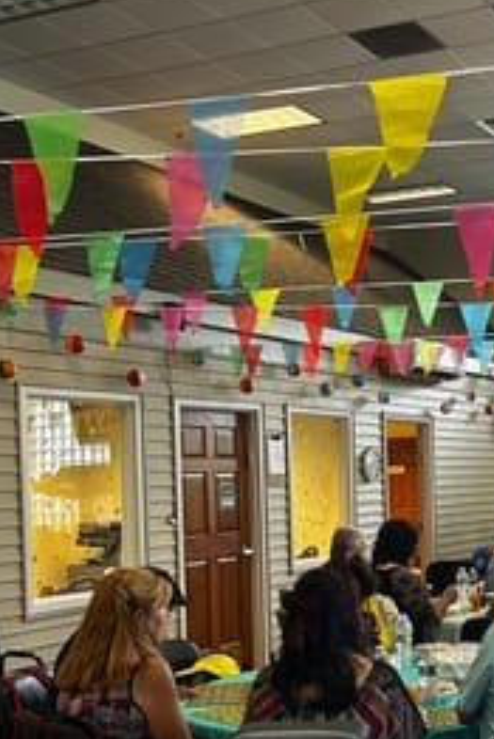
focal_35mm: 55
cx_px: 534
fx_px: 1131
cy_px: 484
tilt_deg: -0.5
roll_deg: +1.4
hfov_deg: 23.3
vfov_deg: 35.9
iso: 100
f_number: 1.5
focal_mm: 5.7
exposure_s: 1/60
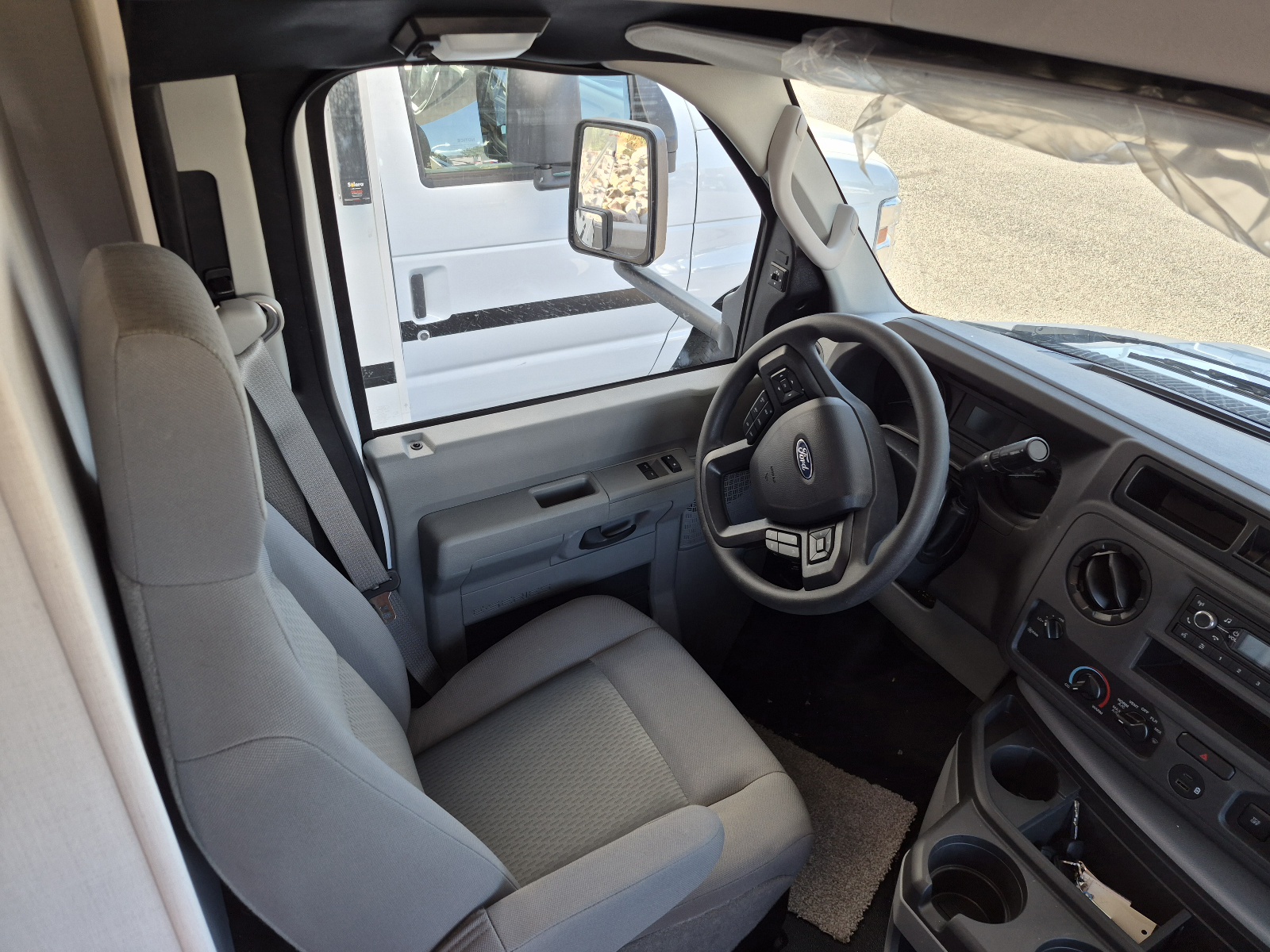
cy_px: 476
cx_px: 635
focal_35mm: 23
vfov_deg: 58.9
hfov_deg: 73.9
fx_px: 844
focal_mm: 5.4
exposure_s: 1/182
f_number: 1.8
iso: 50
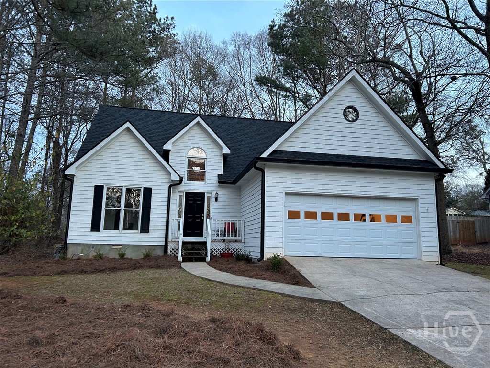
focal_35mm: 26
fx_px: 368
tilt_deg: +9.7
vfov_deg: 53.1
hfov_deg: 67.3
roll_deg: -1.2
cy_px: 184
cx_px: 245
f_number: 1.5
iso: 125
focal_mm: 5.7
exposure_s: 1/70
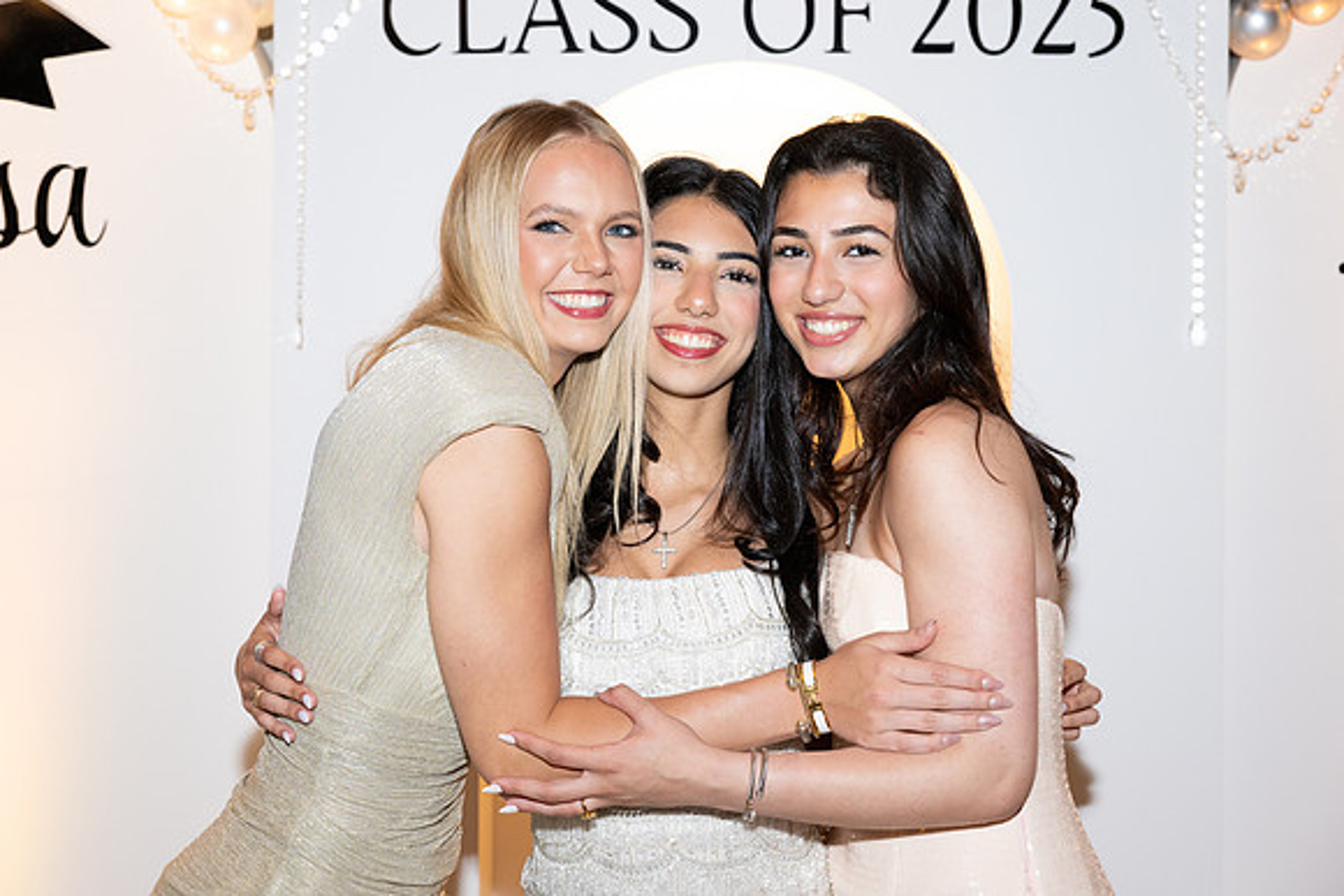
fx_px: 2091
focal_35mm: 56
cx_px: 672
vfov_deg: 24.2
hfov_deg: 35.6
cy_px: 448
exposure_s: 1/80
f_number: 5.6
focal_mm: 56
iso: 1000
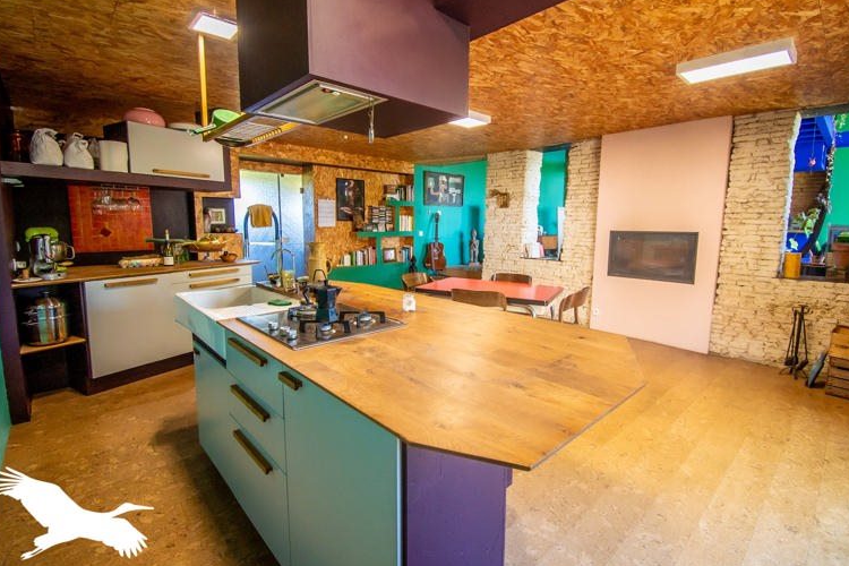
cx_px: 427
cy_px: 272
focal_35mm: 16
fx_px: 377
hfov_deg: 96.7
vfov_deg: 73.7
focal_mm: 10
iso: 640
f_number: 5
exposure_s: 1/60
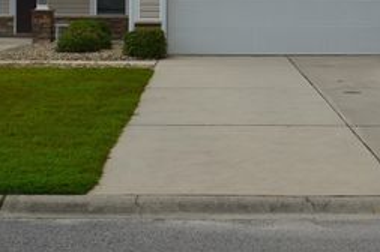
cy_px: 25
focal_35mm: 89
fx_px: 938
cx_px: 230
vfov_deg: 15.1
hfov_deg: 22.9
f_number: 8
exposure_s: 1/250
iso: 100
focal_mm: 30
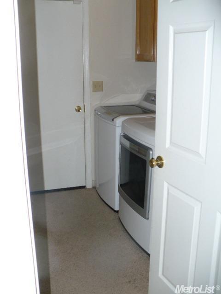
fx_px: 315
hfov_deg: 38.7
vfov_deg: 50.1
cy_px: 147
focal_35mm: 37
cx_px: 110
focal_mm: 6.1
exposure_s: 1/30
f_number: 2.8
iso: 160
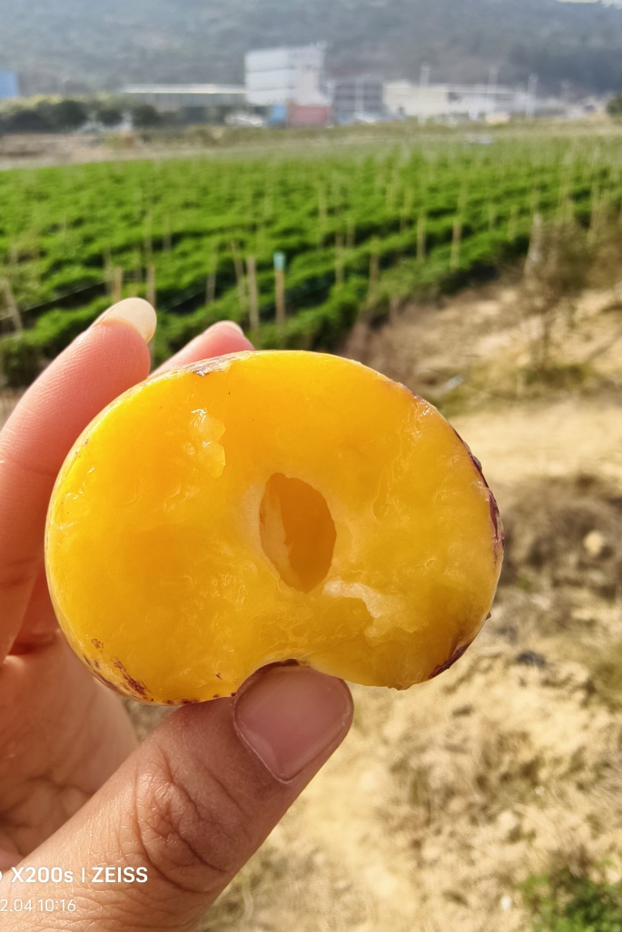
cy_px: 452
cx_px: 291
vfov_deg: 67.4
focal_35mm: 27
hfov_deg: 47.9
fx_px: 699
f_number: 2
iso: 50
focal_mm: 2.32
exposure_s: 1/428
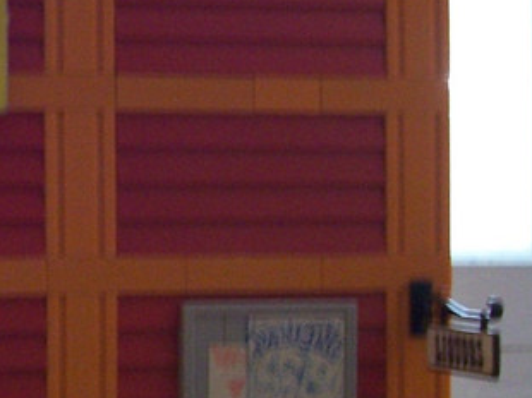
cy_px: 293
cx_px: -171
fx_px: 1797
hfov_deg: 15.9
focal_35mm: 117
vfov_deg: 12.6
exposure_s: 1/8
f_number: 2.7
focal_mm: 5.6
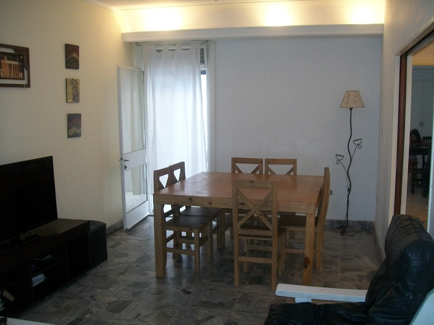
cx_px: 217
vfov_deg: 39.7
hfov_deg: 51.4
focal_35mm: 36
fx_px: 451
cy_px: 162
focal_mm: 6
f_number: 2.7
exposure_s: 1/30
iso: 160
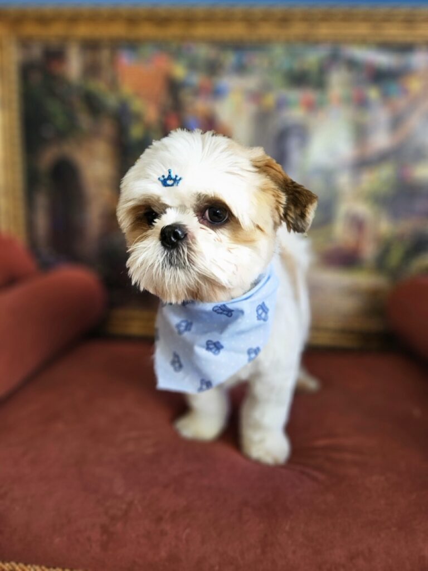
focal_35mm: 23
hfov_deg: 58.9
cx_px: 214
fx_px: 379
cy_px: 286
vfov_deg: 73.9
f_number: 1.8
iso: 64
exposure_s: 1/149
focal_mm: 5.4
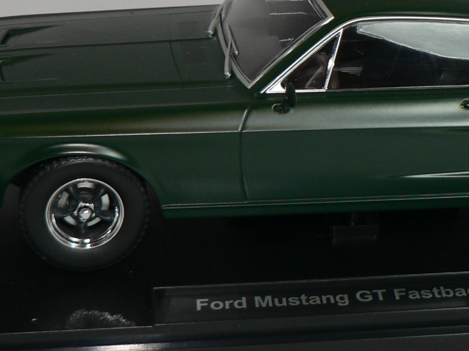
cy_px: 69
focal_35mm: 119
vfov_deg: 12.4
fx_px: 1612
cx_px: 356
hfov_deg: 16.5
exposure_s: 1/60
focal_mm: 7.7
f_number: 2.8
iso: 80
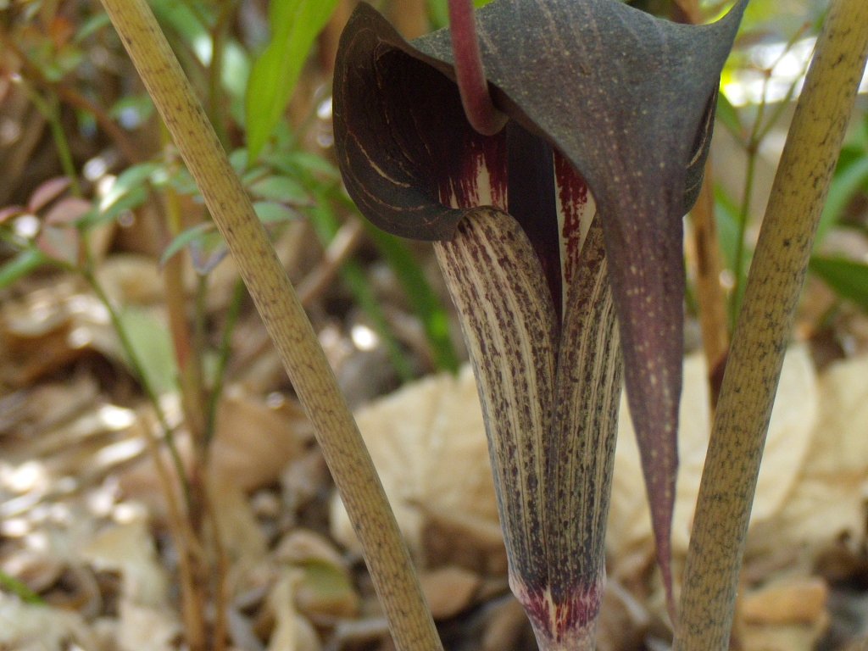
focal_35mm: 81
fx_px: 2031
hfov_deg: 24.1
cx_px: 434
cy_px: 326
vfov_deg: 18.2
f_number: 4.1
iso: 250
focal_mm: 14.3
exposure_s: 1/100
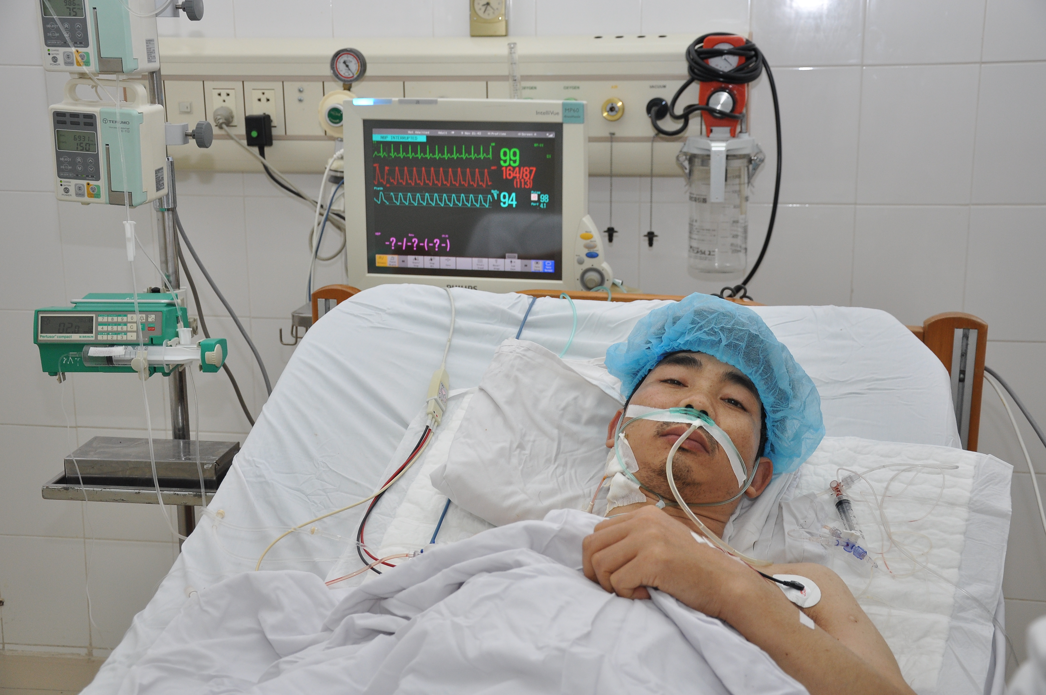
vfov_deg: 26.4
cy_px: 348
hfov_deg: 38.9
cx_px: 523
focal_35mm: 51
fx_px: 1480
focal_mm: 34
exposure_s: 1/60
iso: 500
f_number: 5
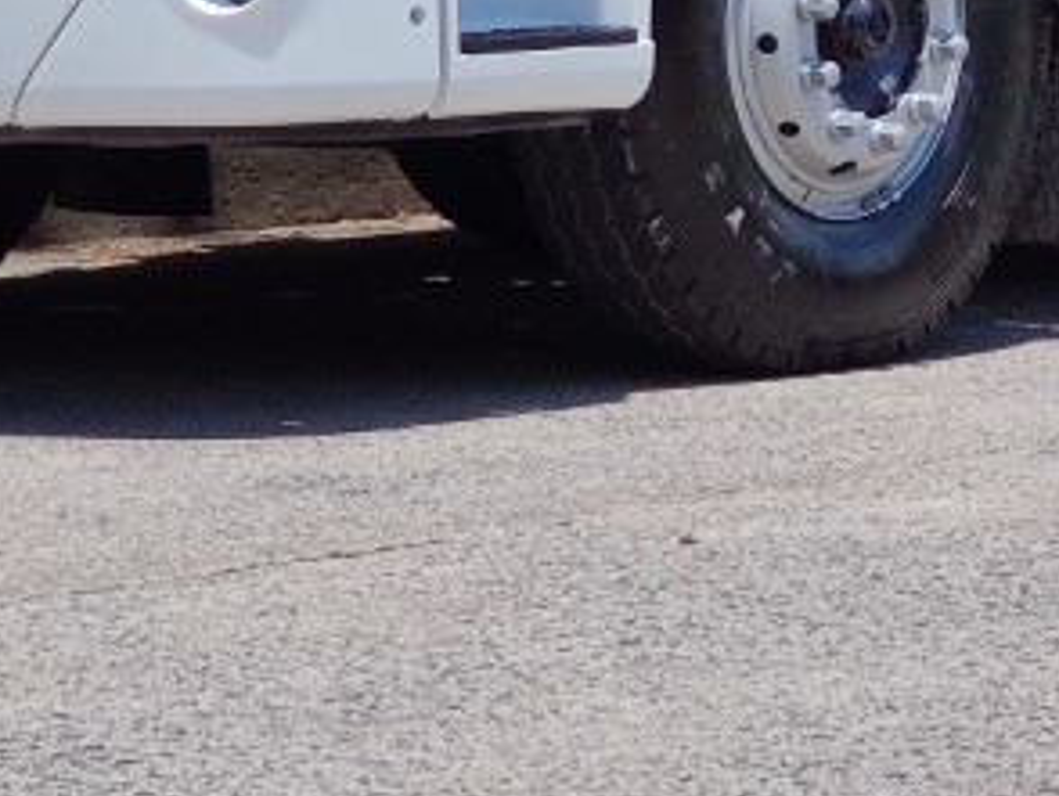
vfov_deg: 6.9
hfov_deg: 9.2
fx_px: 6522
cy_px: -443
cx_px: 1095
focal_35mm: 213
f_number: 2
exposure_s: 1/2764
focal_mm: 8.16
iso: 50
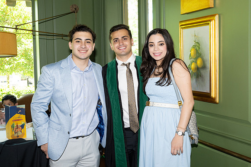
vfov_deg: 30.2
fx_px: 311
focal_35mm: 45
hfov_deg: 43.9
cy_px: 84
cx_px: 140
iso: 800
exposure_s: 1/80
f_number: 5.6
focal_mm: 40
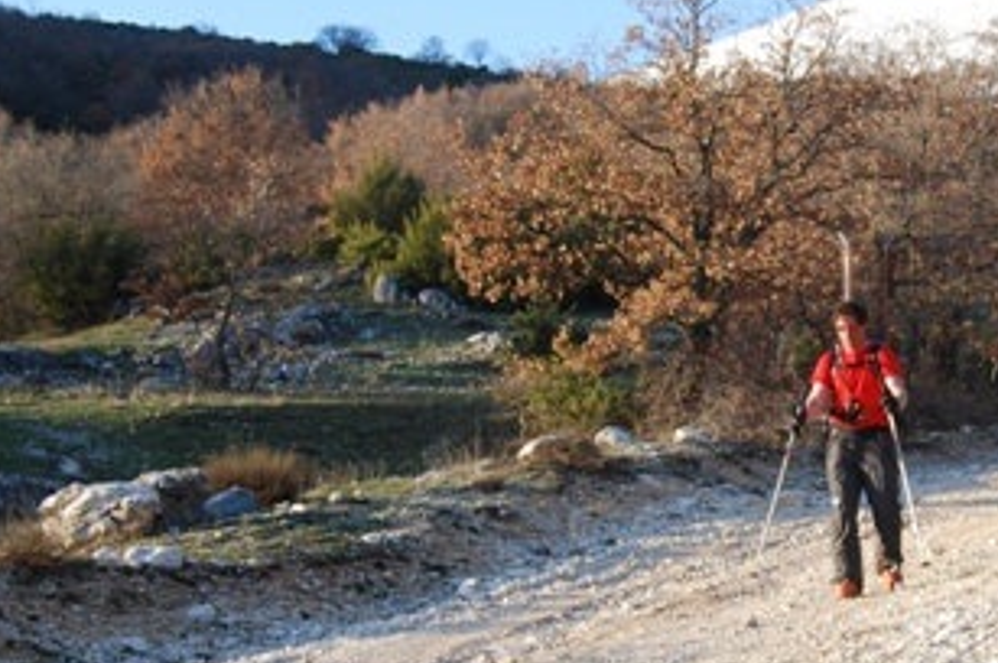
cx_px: 816
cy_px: 390
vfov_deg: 14.5
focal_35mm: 94
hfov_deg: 21.4
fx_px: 2603
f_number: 5.6
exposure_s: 1/125
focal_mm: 30
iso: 100
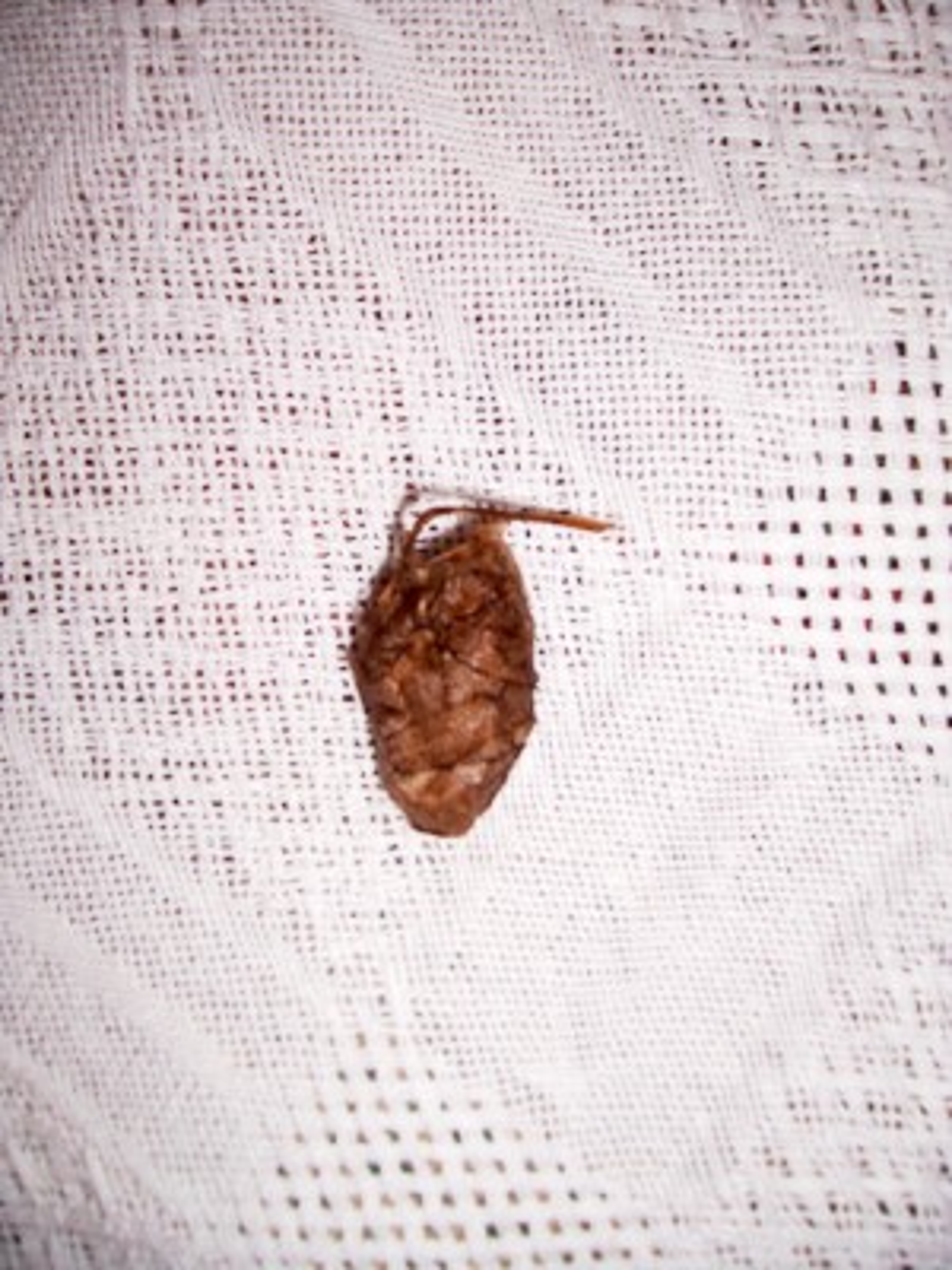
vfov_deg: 54.0
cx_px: 476
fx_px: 1247
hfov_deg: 41.8
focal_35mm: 34
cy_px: 635
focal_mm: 5.6
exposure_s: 1/60
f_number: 2.7
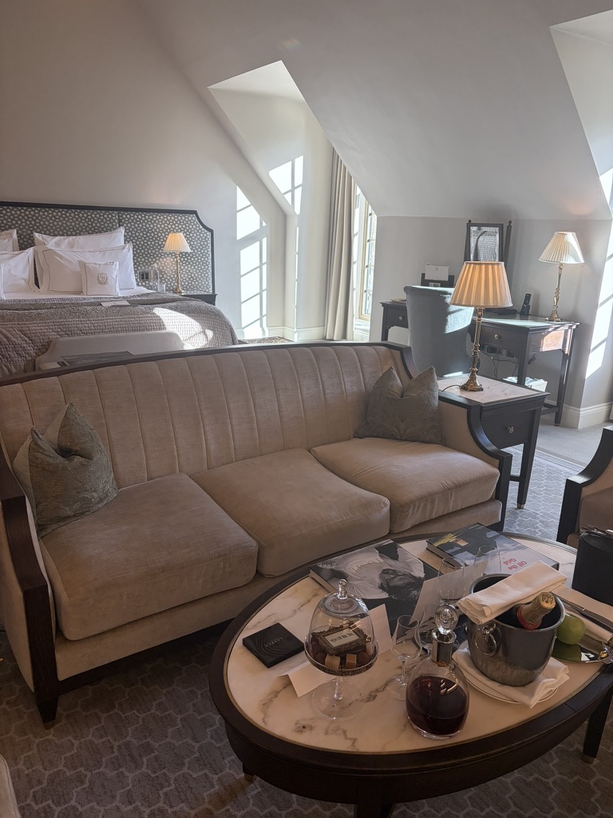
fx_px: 614
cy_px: 409
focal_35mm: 26
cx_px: 306
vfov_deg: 67.3
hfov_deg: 53.1
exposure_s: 1/243
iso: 200
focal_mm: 5.96
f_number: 1.6
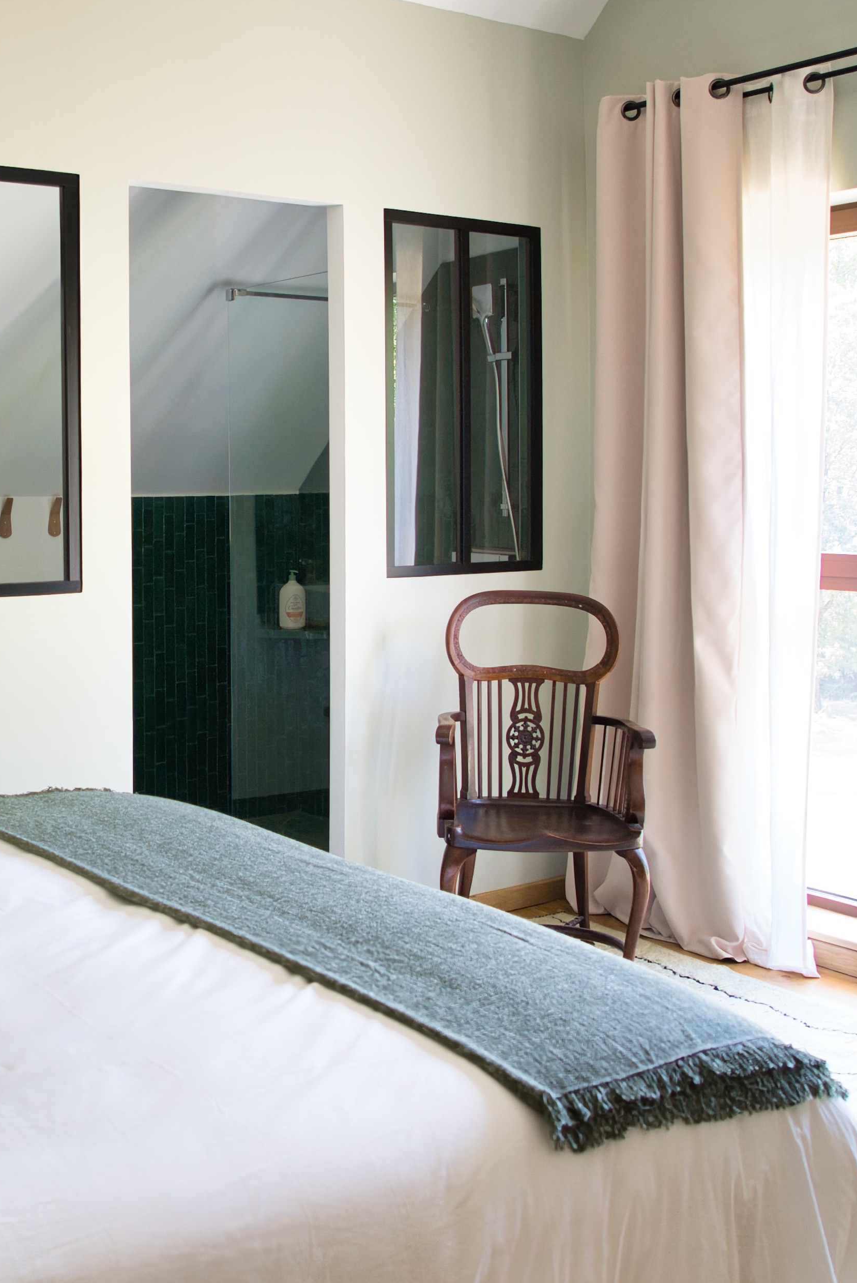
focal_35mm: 41
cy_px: 547
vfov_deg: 47.2
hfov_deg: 31.6
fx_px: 1462
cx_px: 138
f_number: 4.5
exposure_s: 1/125
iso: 1000
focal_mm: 24
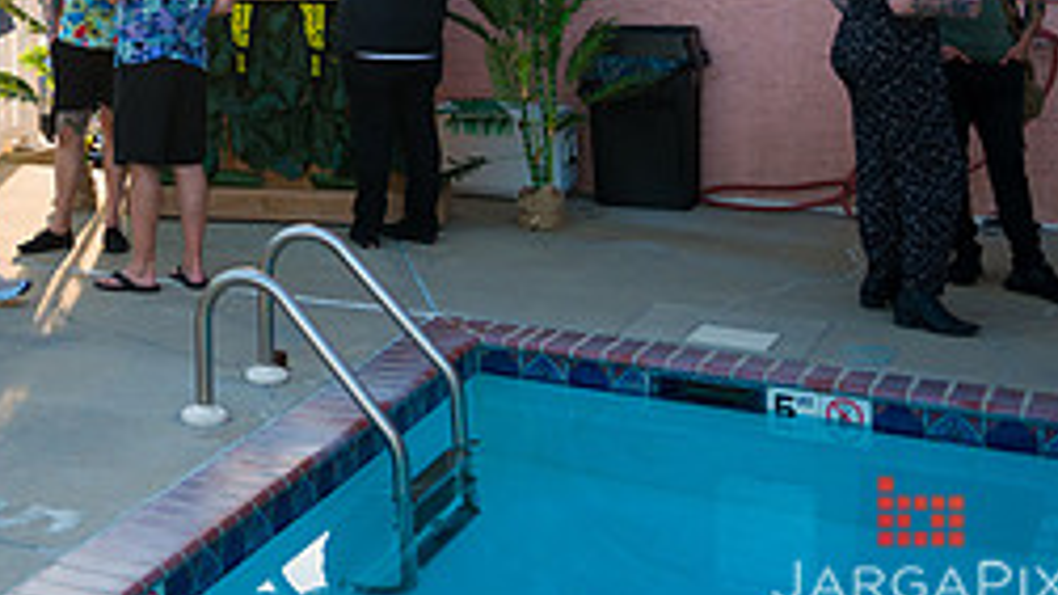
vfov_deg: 18.1
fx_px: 1767
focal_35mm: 63
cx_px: -46
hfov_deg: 30.5
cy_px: -118
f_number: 3.2
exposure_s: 1/1250
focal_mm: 26
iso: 400
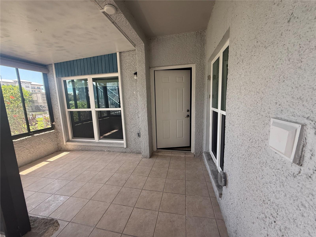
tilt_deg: -8.6
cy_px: 118
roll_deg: +1.8
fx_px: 128
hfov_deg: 102.1
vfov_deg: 85.7
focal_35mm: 14
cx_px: 158
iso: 160
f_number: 2.2
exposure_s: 1/99
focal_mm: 2.22
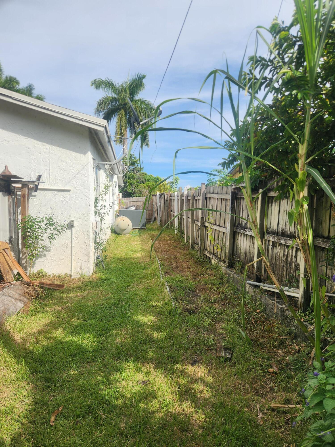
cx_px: 168
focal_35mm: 23
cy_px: 224
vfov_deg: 73.9
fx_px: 297
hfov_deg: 58.9
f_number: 1.8
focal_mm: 5.4
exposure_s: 1/1465
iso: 20
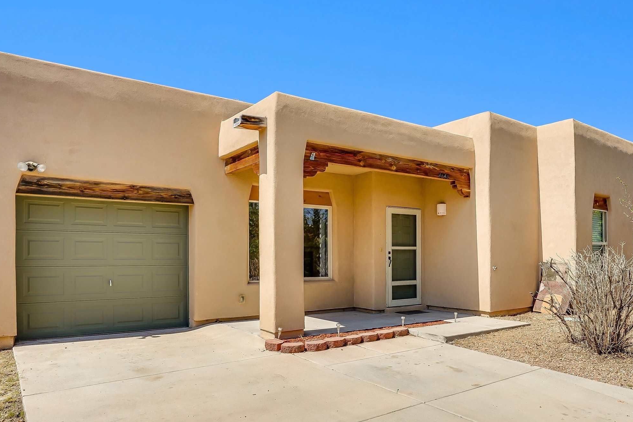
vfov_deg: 46.1
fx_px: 492
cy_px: 255
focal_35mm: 28
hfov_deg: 64.2
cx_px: 407
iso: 100
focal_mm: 18
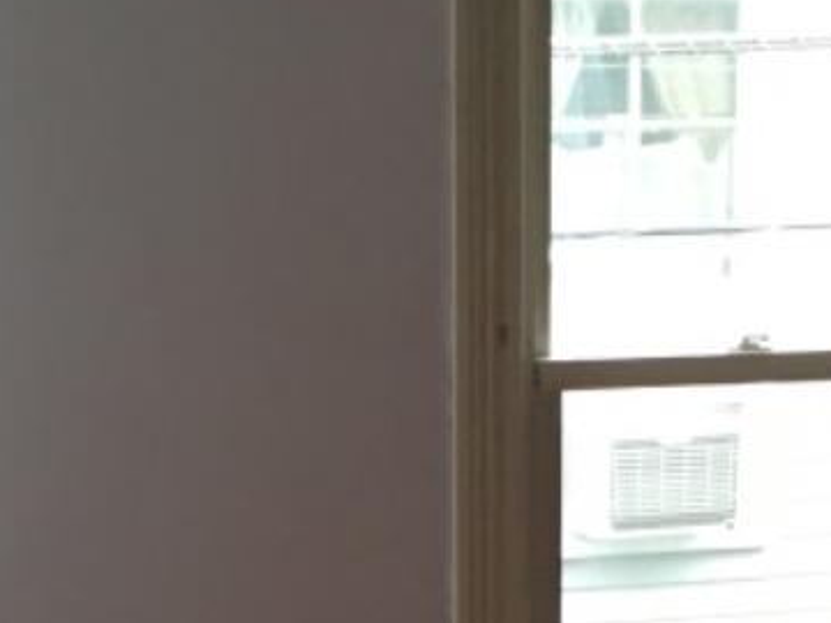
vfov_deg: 12.4
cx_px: 383
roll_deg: +1.5
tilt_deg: -11.7
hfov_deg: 17.0
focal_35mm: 116
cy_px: 812
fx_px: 2785
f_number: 2.2
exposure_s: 1/30
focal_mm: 4.15
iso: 32
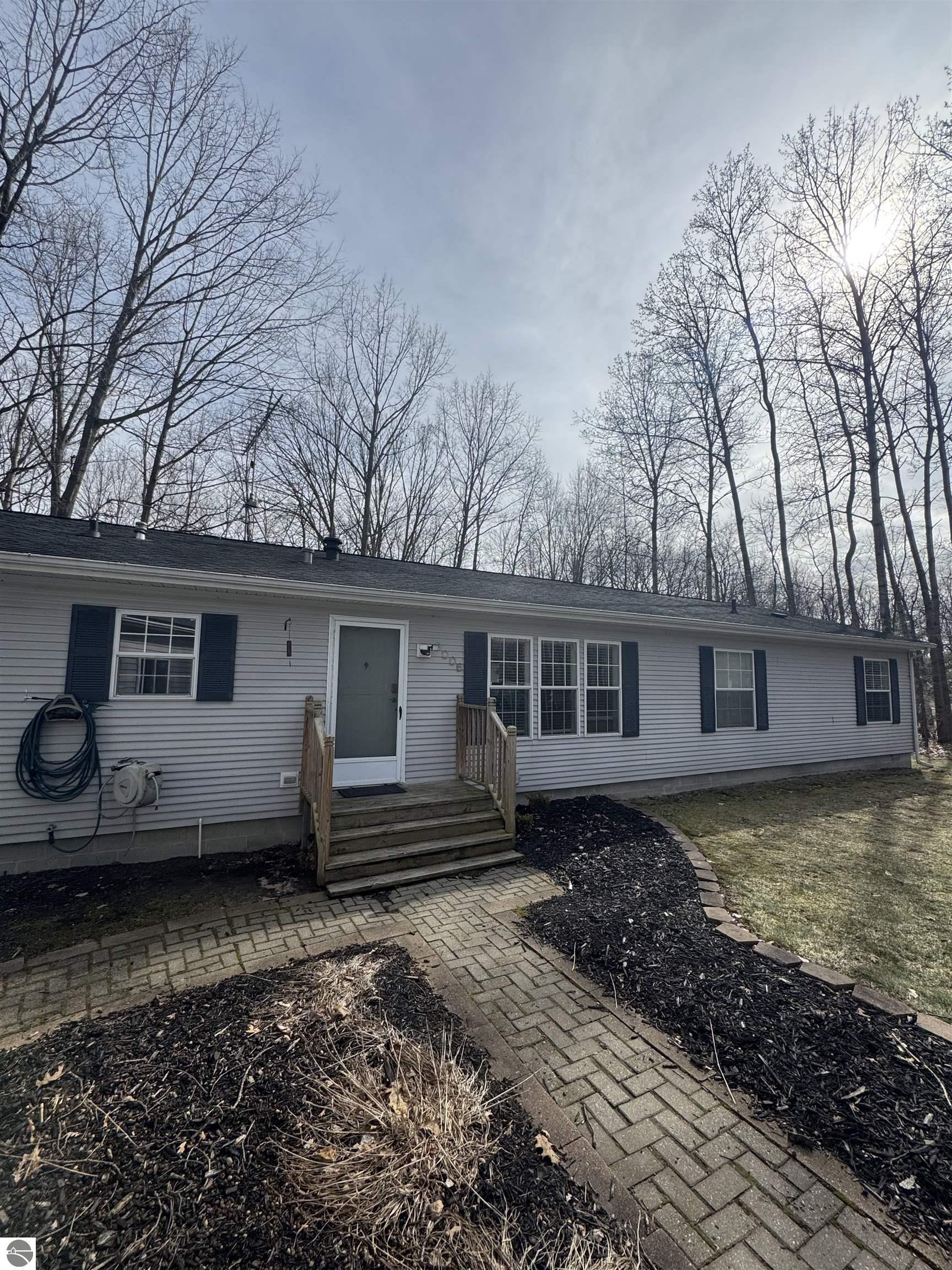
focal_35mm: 14
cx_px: 476
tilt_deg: +5.2
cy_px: 635
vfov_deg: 102.1
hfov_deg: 85.7
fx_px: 513
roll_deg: -0.5
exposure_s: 1/2415
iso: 50
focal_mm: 2.22
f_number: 2.2
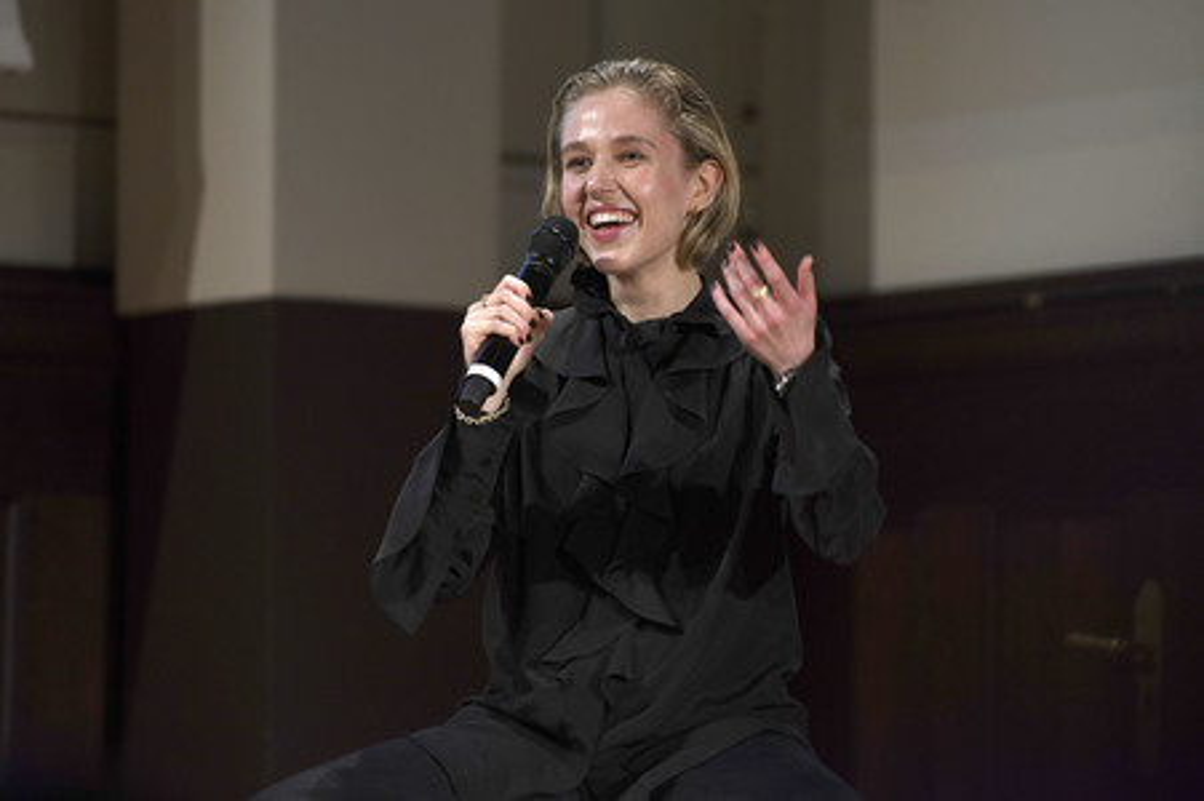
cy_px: 400
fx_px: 6684
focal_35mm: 200
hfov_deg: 10.3
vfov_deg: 6.9
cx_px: 602
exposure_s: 1/320
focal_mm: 200
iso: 1000
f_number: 3.2
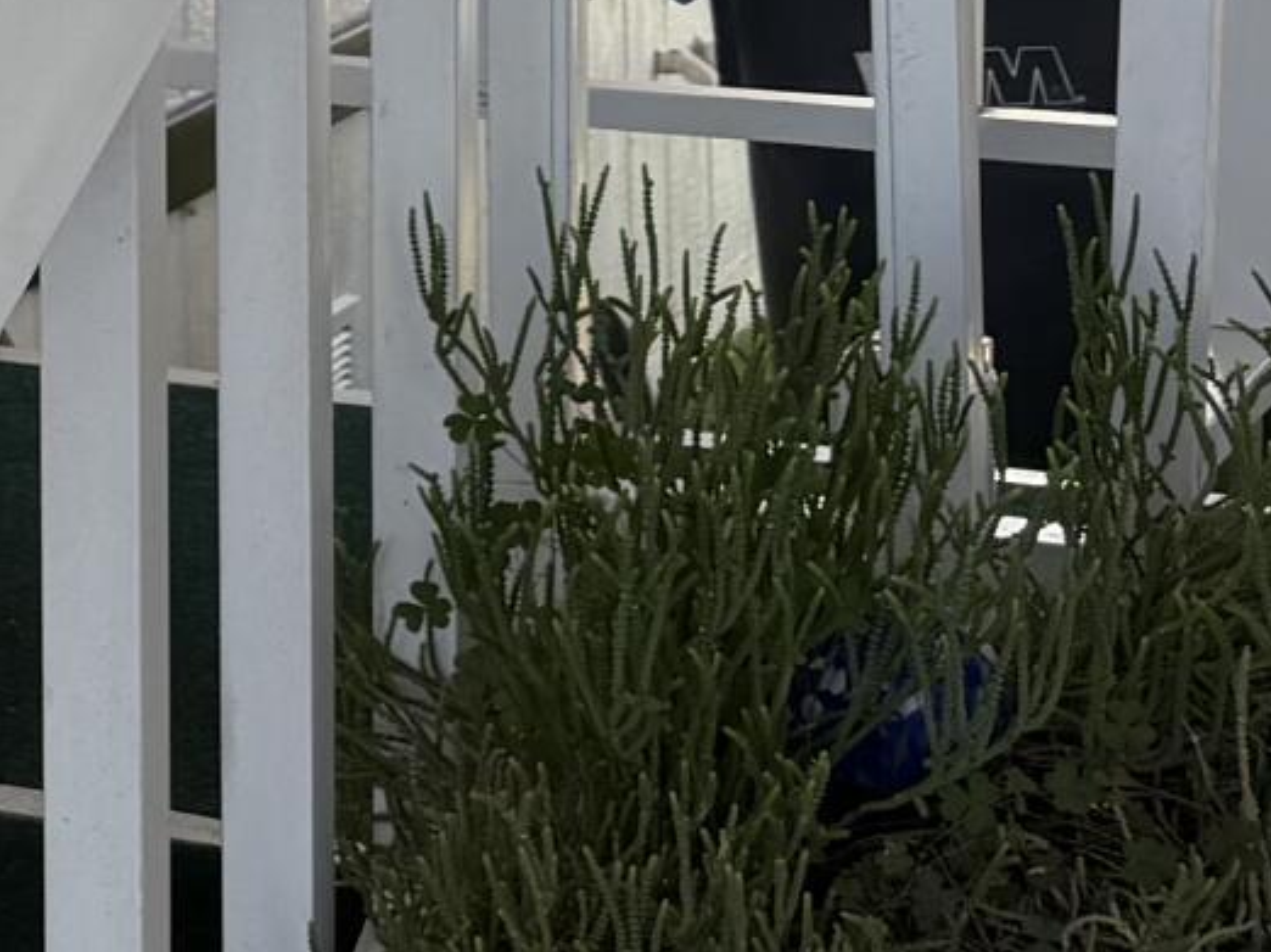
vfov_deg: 10.4
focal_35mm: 138
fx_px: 5065
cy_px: -433
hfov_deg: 12.3
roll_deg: +2.7
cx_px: -1417
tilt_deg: -4.2
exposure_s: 1/410
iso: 80
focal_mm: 6.76
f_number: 1.78
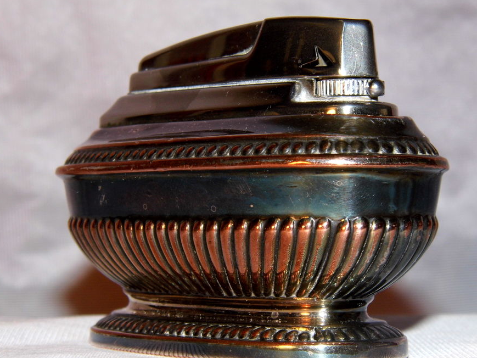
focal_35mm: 122
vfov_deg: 12.1
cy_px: 176
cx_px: 269
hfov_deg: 16.1
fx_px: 1681
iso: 100
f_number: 4.5
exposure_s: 1/60
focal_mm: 19
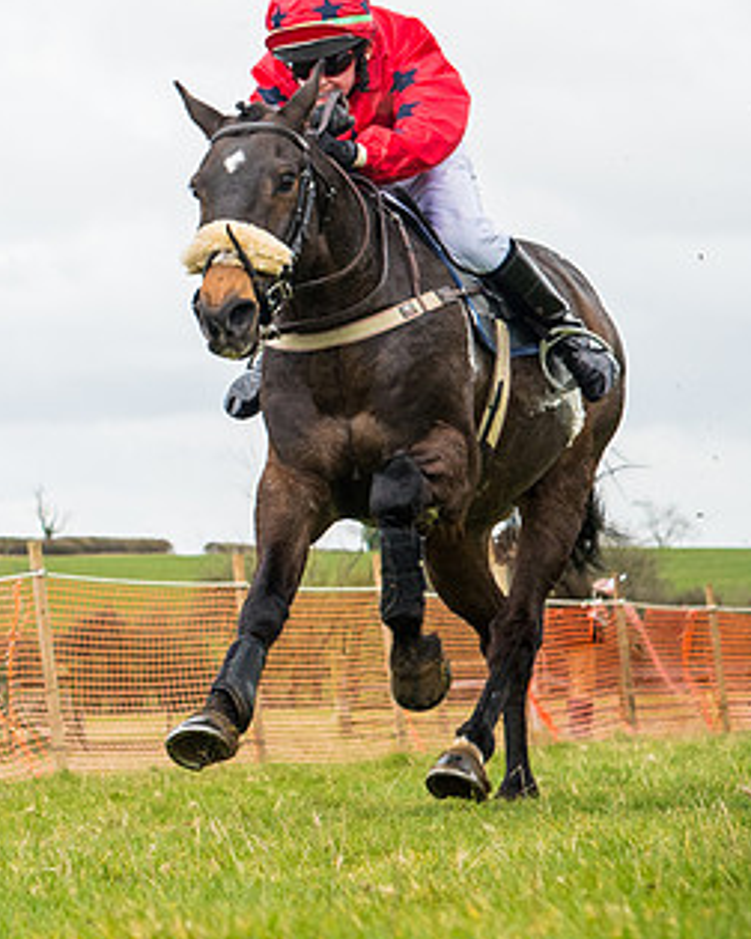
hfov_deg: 8.1
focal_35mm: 185
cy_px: 175
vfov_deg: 10.4
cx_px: -552
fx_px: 5140
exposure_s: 1/1000
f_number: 5
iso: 1000
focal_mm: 70
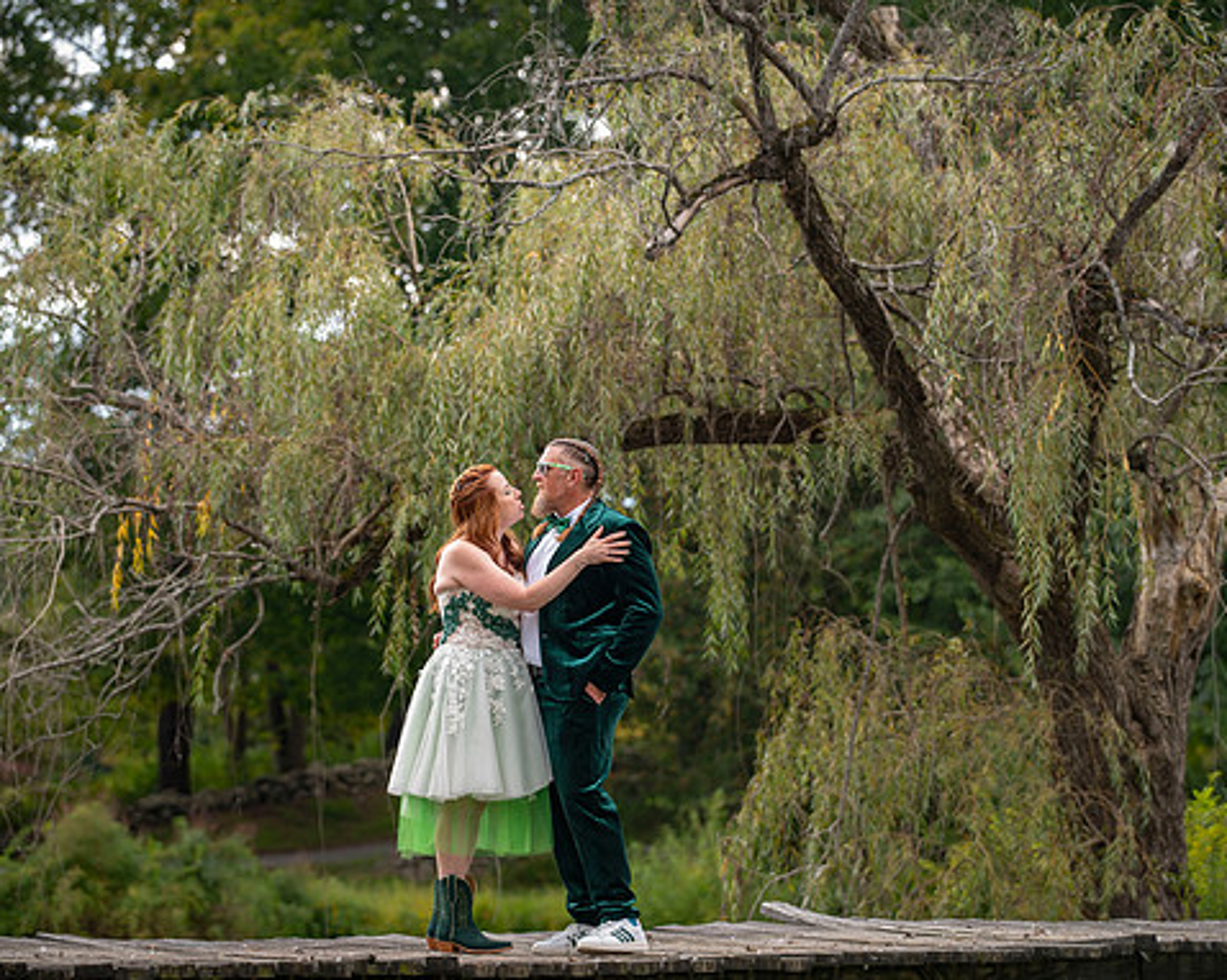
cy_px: 493
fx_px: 4501
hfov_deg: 15.5
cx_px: 639
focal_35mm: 124
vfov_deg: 12.4
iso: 50
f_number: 3.2
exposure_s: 1/125
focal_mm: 105
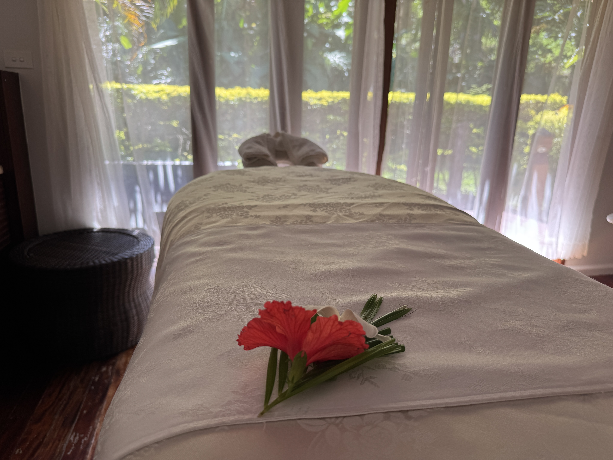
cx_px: 306
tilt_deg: -15.8
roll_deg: -2.0
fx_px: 425
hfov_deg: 71.6
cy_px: 230
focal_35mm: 24
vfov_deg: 56.8
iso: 50
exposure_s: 1/139
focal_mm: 6.76
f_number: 1.78
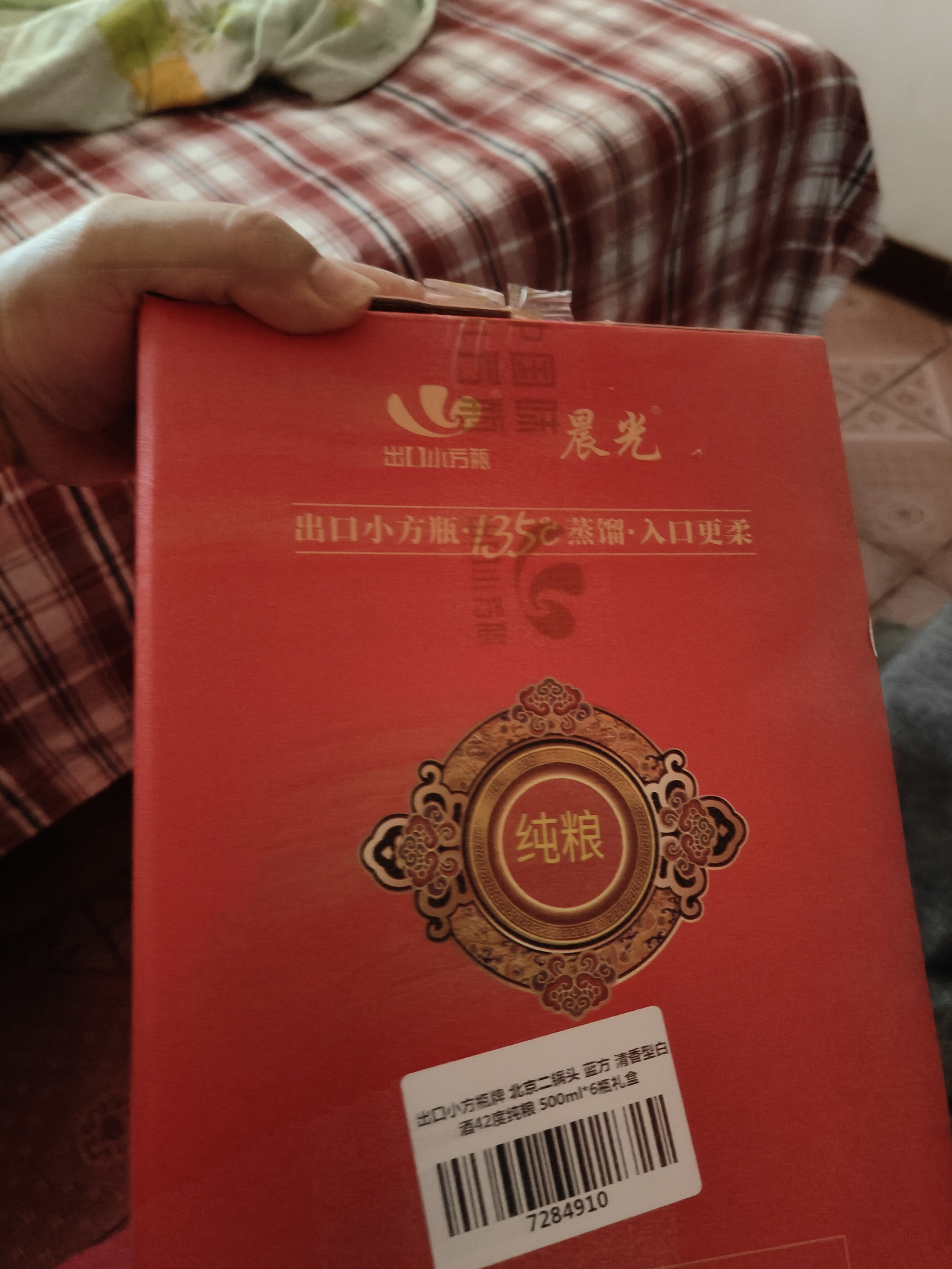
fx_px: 880
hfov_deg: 56.8
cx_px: 476
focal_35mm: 24
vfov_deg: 71.6
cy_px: 634
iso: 1600
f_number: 1.8
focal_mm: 5.59
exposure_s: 1/18
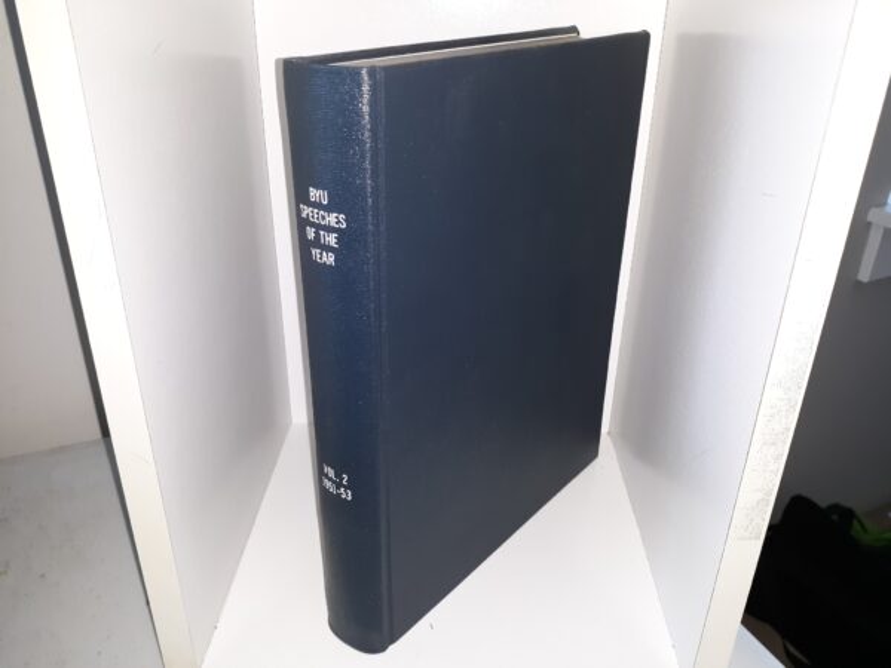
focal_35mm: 28
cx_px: 446
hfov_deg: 63.4
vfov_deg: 49.7
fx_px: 721
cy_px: 334
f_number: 1.7
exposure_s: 1/60
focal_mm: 3.7
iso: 64
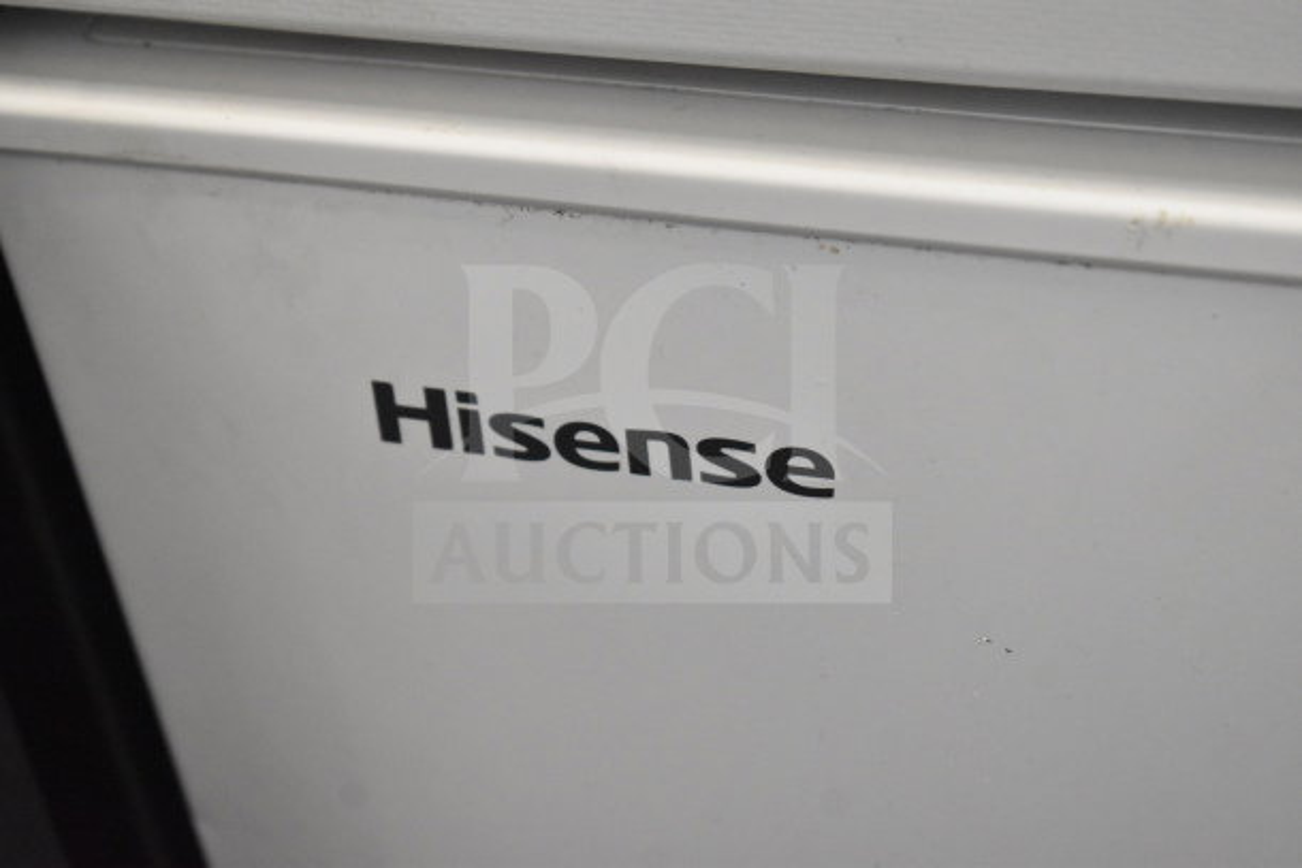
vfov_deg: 16.6
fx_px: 2984
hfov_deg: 24.6
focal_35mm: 82
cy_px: 434
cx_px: 651
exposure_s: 1/160
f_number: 6.3
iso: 6400
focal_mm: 55
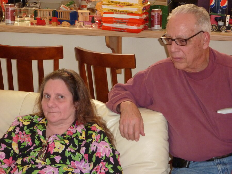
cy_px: 87
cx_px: 116
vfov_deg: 14.2
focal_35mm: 104
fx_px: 697
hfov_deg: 18.9
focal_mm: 17
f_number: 4.3
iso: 400
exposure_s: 1/40
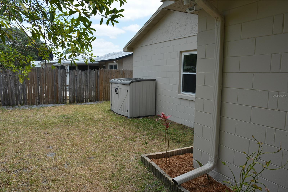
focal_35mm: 27
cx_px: 144
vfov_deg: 48.0
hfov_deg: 67.3
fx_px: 216
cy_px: 96
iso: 125
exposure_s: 1/250
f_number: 8
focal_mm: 18
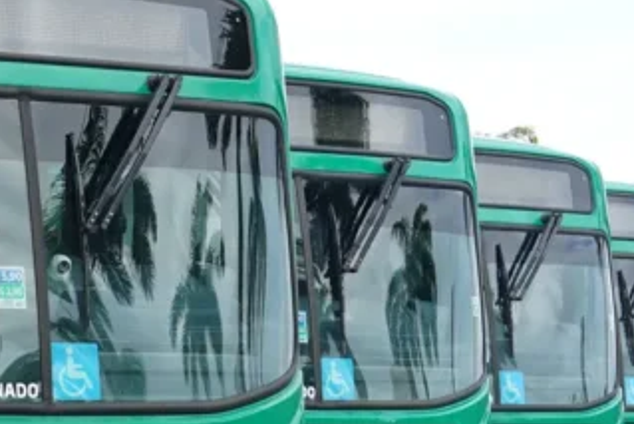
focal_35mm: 179
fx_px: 3154
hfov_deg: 11.5
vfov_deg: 7.7
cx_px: 175
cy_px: 302
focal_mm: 55
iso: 100
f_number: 7.1
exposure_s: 1/100
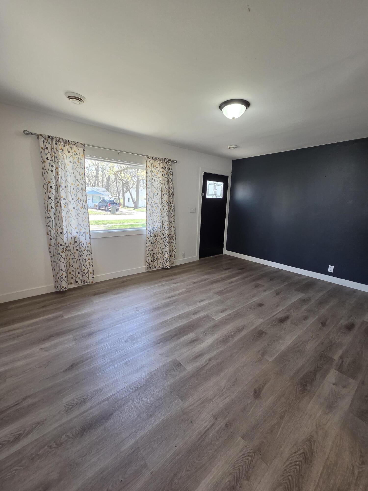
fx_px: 184
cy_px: 246
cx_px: 184
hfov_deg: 89.9
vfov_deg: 106.2
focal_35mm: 13
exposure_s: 1/120
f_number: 2.2
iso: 200
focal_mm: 2.2
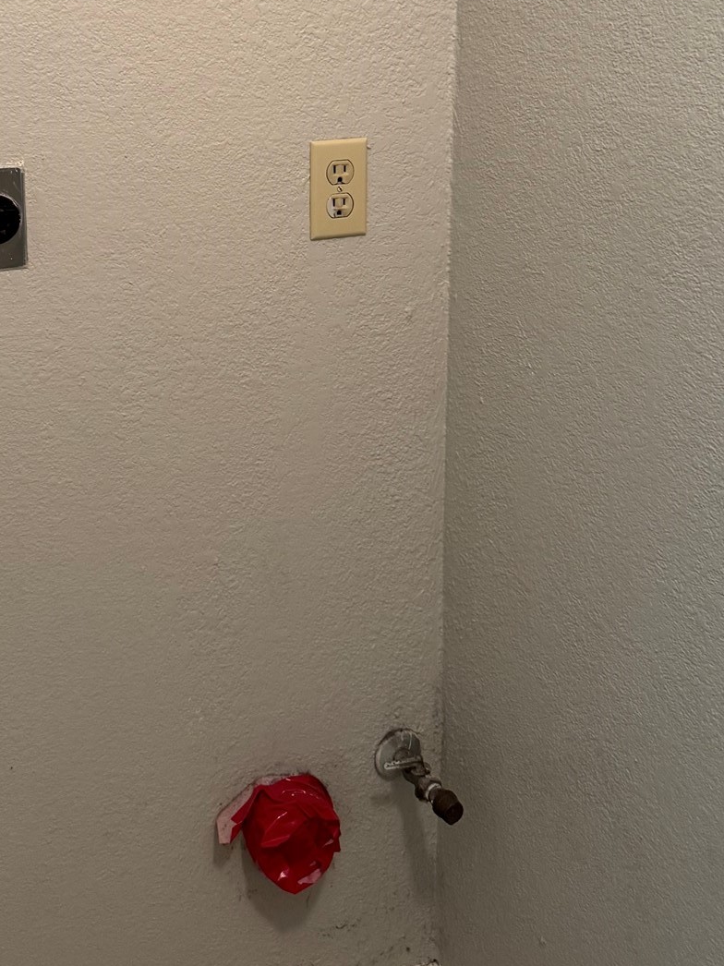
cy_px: 193
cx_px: 273
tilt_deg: -11.9
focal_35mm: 47
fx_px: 1311
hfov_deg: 30.7
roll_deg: +1.1
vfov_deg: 38.9
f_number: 1.78
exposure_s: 1/60
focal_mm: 6.76
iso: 250
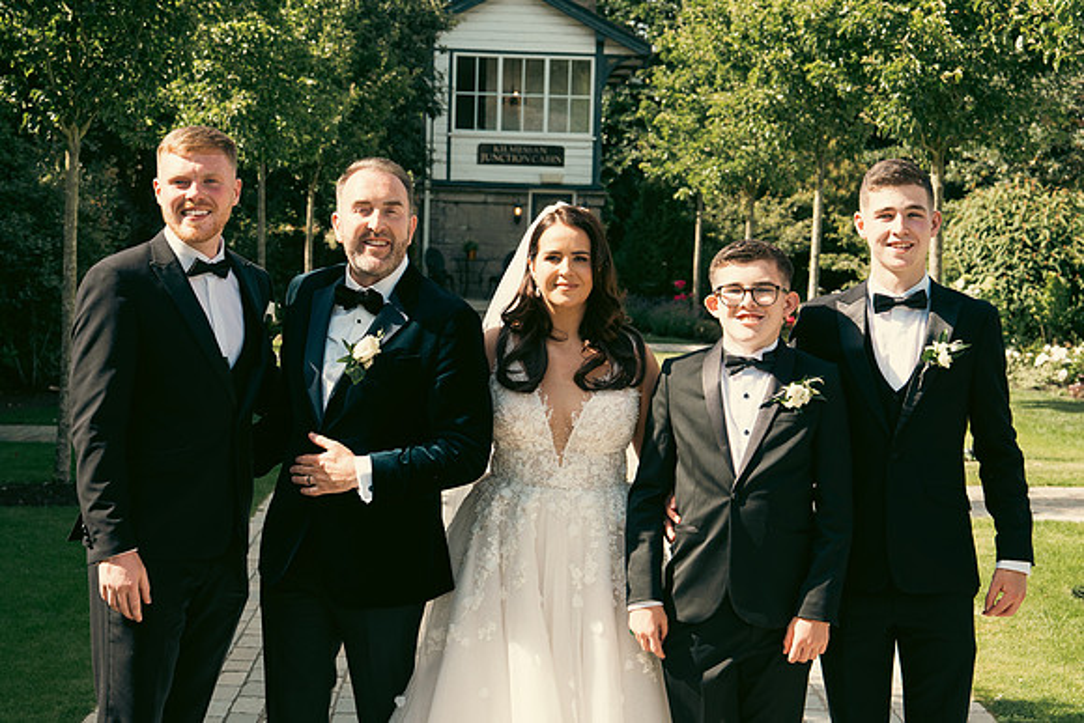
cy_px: 362
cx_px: 542
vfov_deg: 21.6
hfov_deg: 31.9
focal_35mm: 63
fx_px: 1897
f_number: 5
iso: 200
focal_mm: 42
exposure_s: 1/400
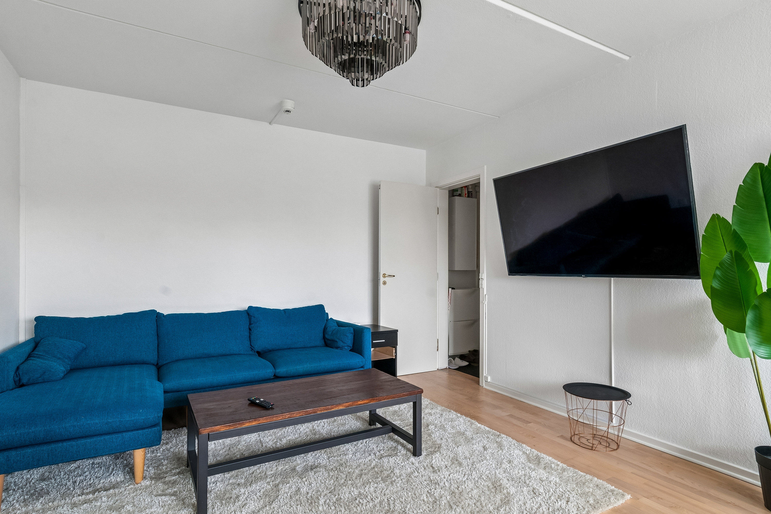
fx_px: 385
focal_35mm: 18
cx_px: 386
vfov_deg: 67.4
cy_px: 257
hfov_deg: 90.0
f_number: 10
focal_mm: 12
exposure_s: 1/5
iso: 200
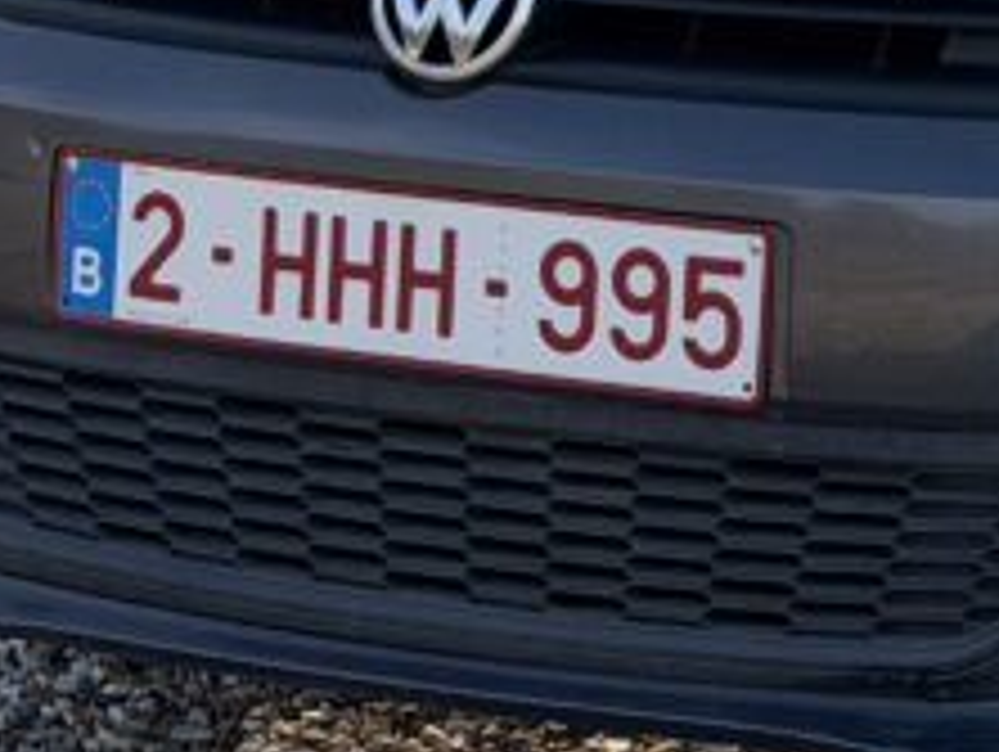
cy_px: -788
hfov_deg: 8.7
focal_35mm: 221
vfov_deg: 6.5
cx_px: 1611
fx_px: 6385
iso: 100
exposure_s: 1/2146
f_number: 1.78
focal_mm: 6.76
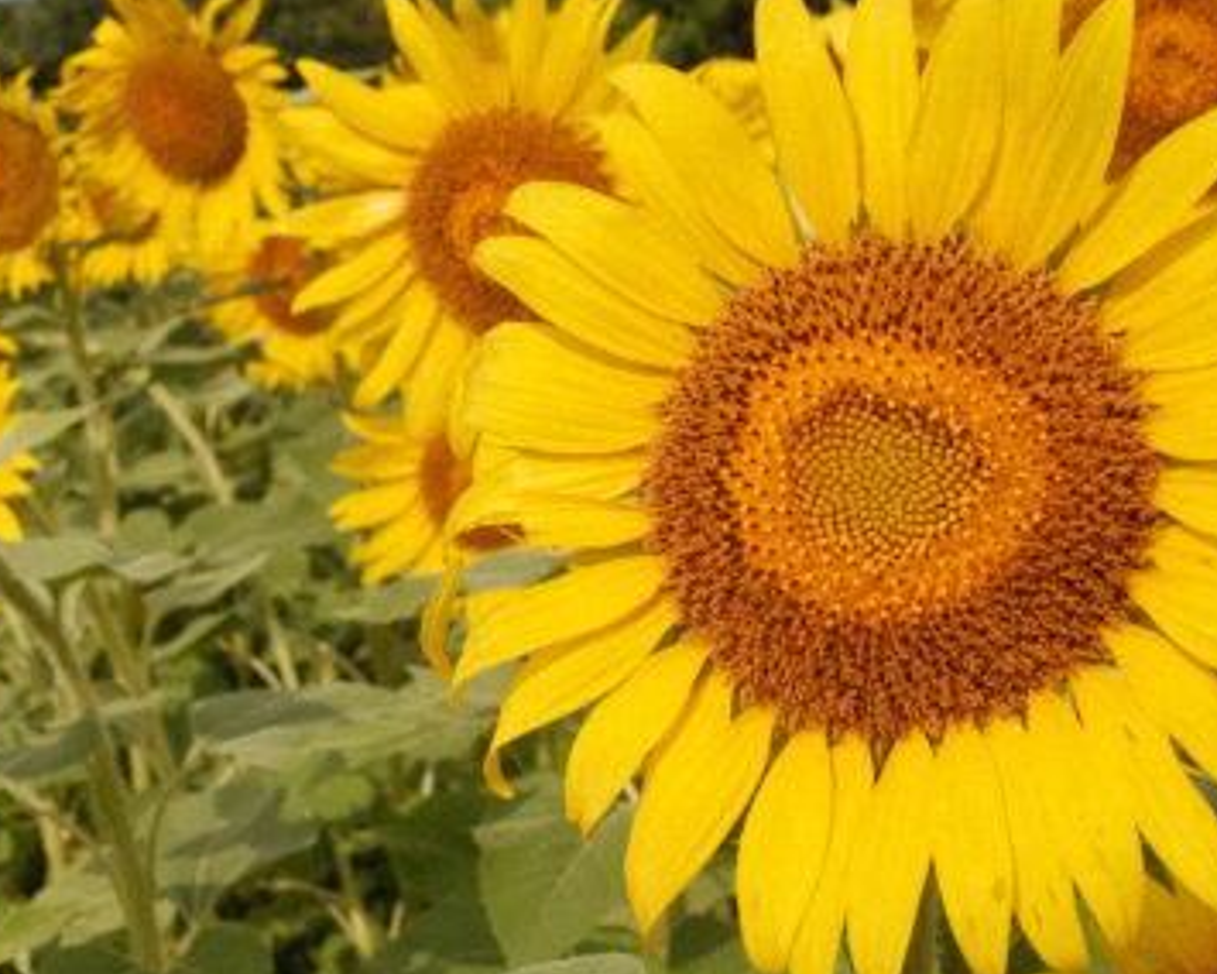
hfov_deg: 25.2
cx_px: 223
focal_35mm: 74
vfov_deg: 20.7
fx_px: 2665
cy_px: 386
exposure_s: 1/2900
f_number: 9
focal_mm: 23
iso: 1600
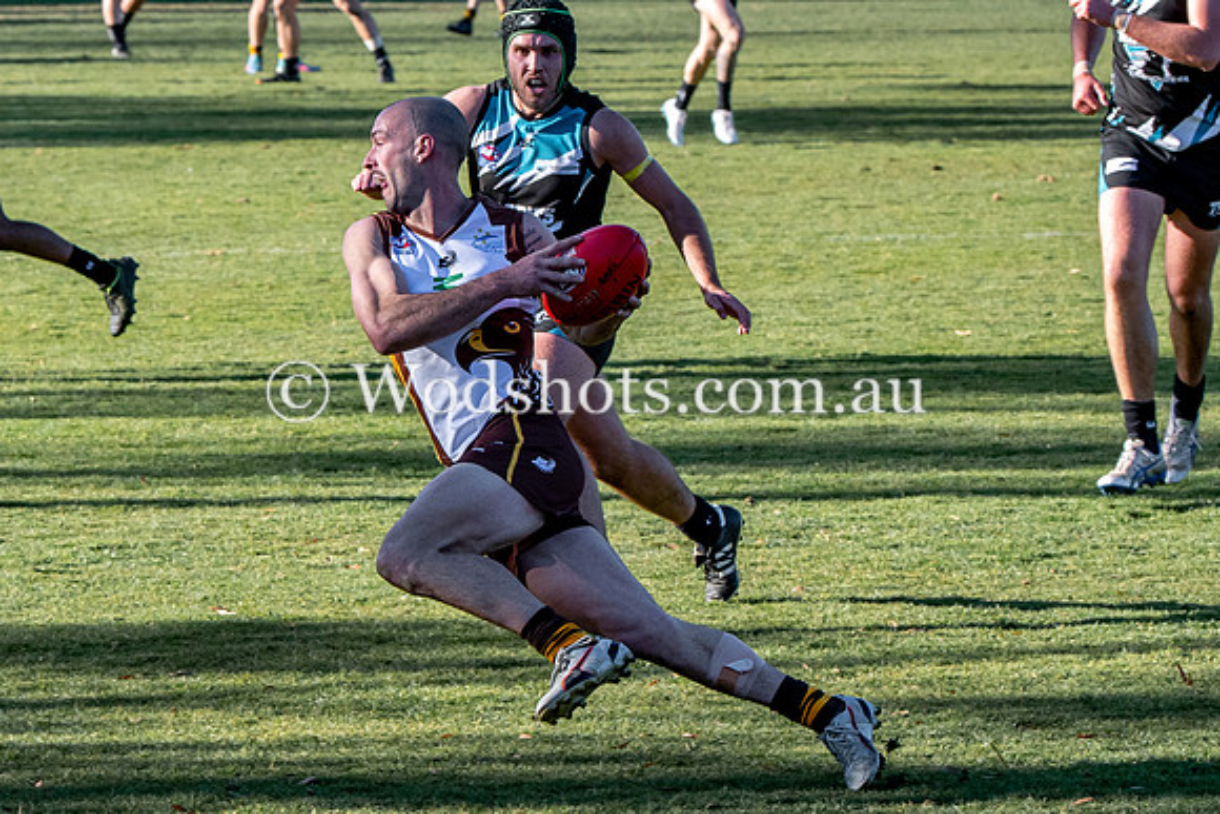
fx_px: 9796
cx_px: 548
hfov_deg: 7.1
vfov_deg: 4.8
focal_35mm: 289
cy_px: 247
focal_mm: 98
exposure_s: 1/1250
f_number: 5.6
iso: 640
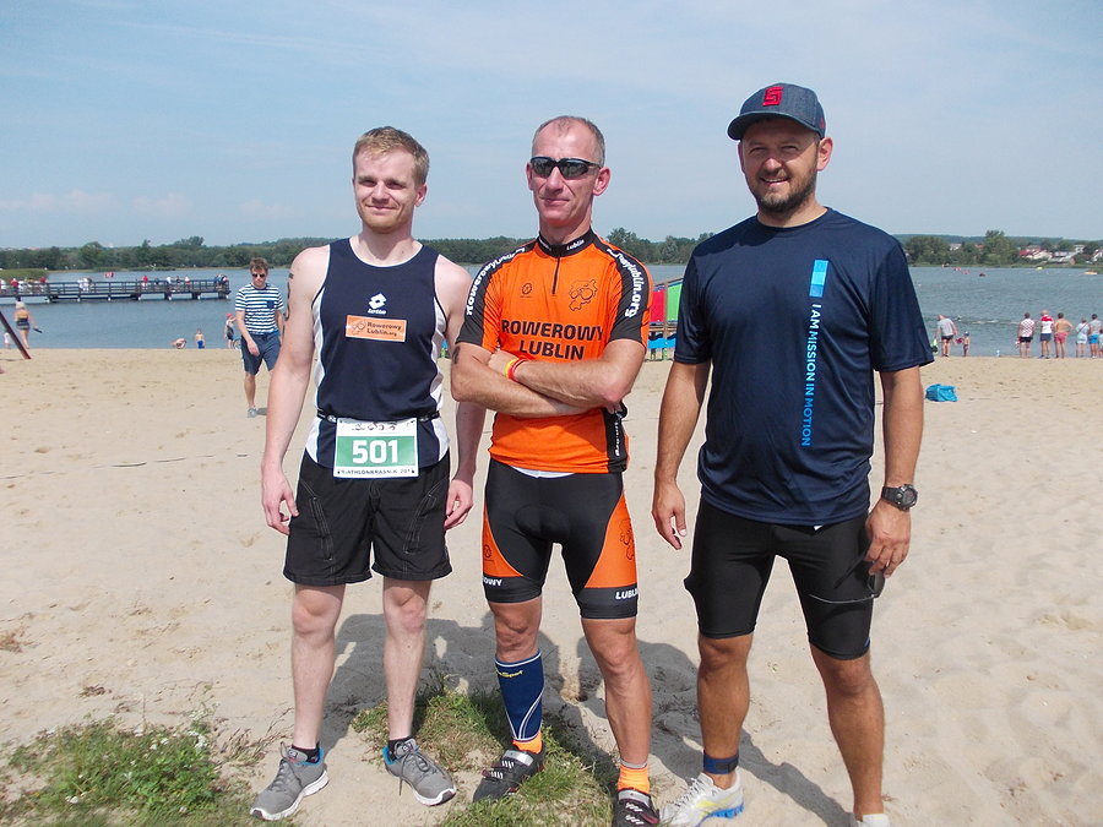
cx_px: 552
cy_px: 414
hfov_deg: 63.4
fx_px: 892
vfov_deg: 49.7
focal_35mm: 28
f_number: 5.4
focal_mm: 4
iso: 80
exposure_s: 1/400
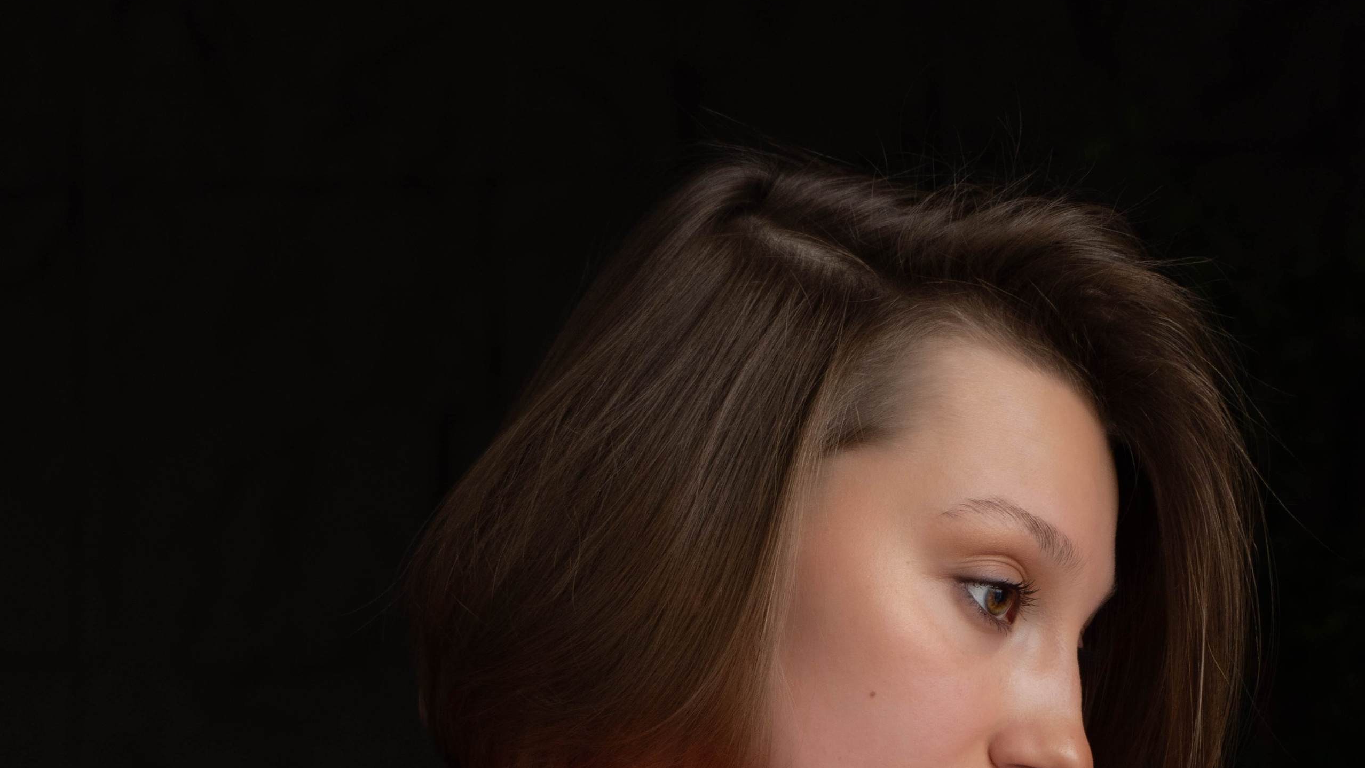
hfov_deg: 18.2
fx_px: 4271
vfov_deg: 10.2
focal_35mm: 118
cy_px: 821
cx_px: 683
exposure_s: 1/100
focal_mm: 50
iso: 400
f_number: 5.6
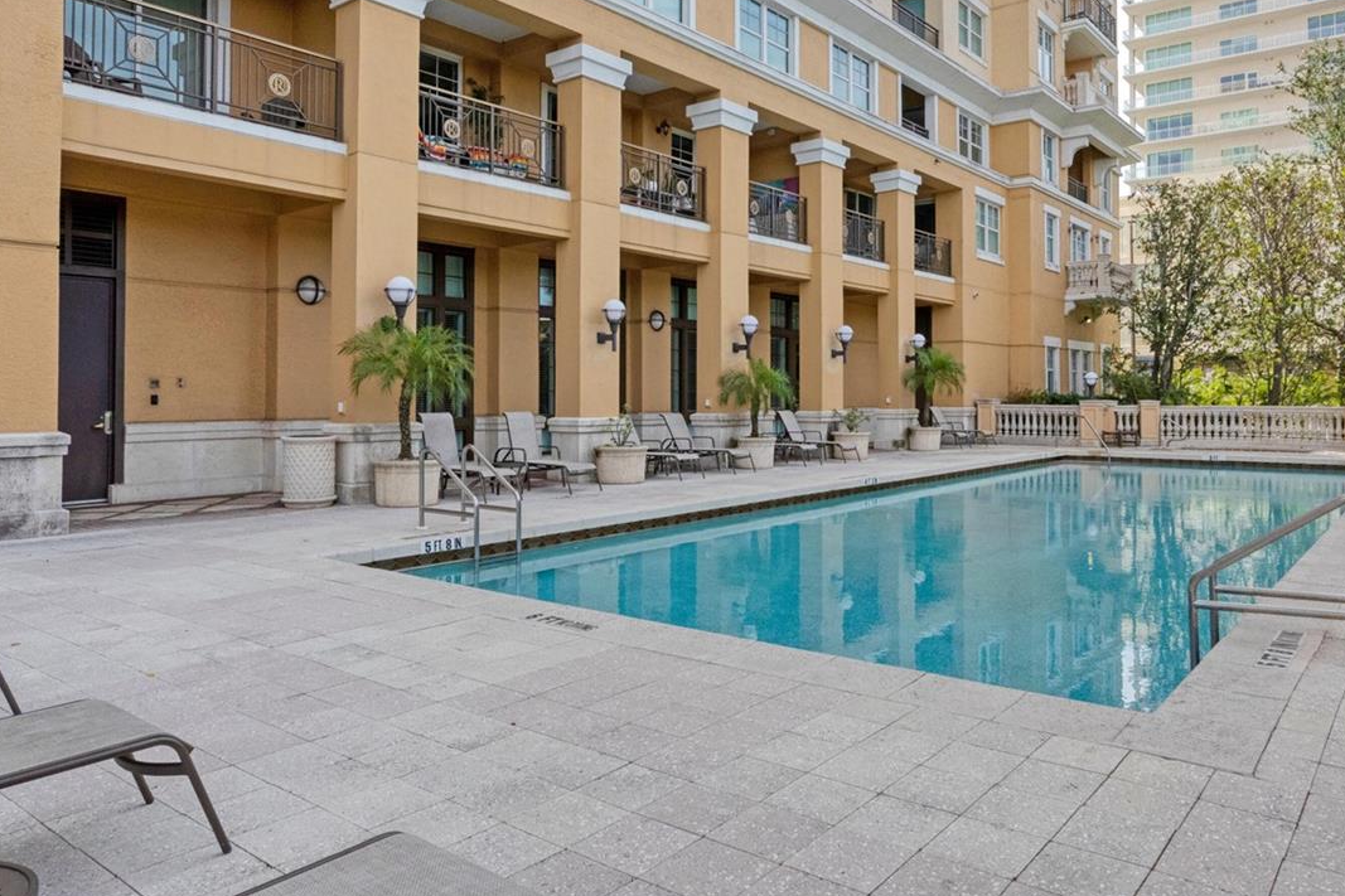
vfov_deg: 52.9
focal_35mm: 24
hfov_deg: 73.4
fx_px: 896
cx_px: 758
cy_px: 374
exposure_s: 1/1000
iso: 1600
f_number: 9
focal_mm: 16
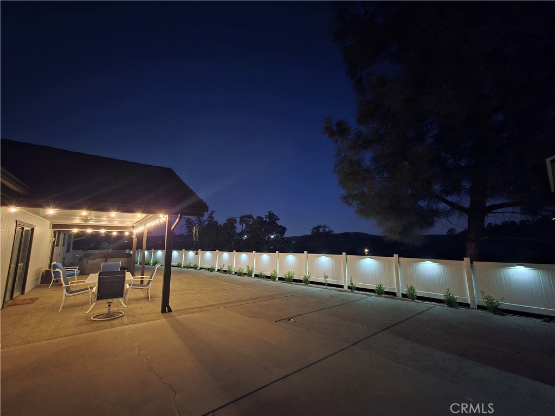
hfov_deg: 106.2
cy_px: 208
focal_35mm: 13
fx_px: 208
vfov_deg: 89.9
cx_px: 278
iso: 1600
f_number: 1.9
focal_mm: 2.2
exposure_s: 1/8
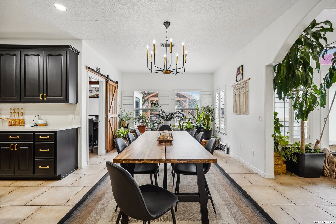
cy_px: 112
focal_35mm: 16
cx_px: 168
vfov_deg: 72.1
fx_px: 154
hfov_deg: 95.0
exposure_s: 1/30
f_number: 8
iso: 400
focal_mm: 16.5
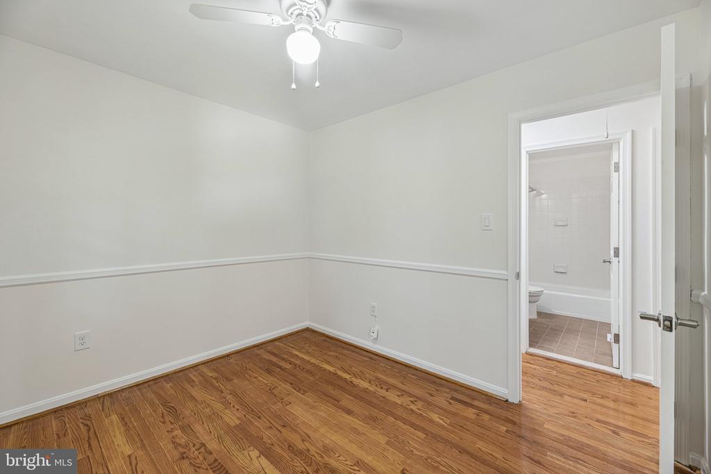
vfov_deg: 81.2
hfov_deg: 104.2
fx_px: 277
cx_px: 356
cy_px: 237
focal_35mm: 14
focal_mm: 14
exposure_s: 1/3.33
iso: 100
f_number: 8
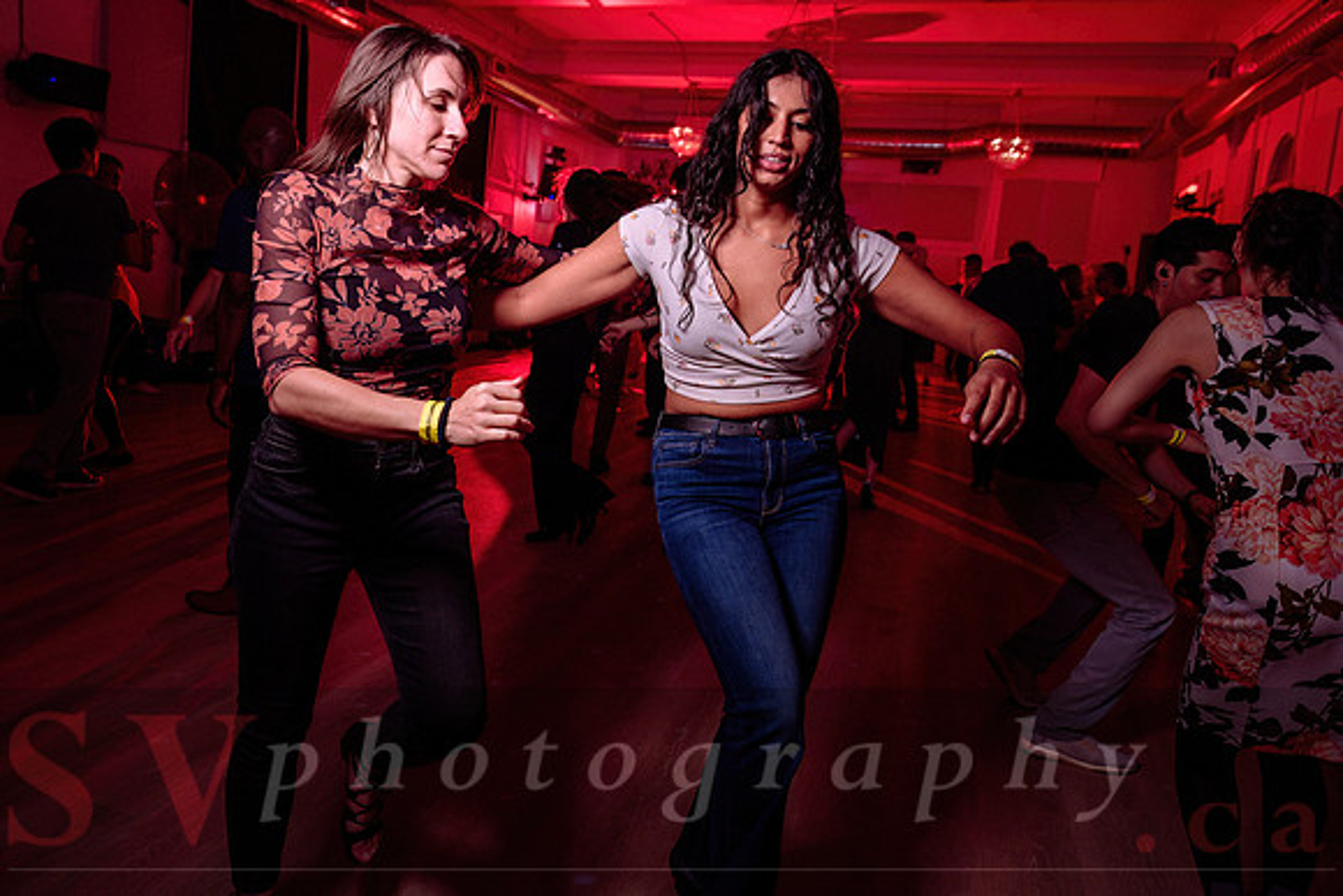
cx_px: 583
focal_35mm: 27
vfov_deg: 47.6
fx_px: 1013
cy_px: 389
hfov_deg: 66.8
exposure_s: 1/50
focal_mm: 24
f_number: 3.5
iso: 800
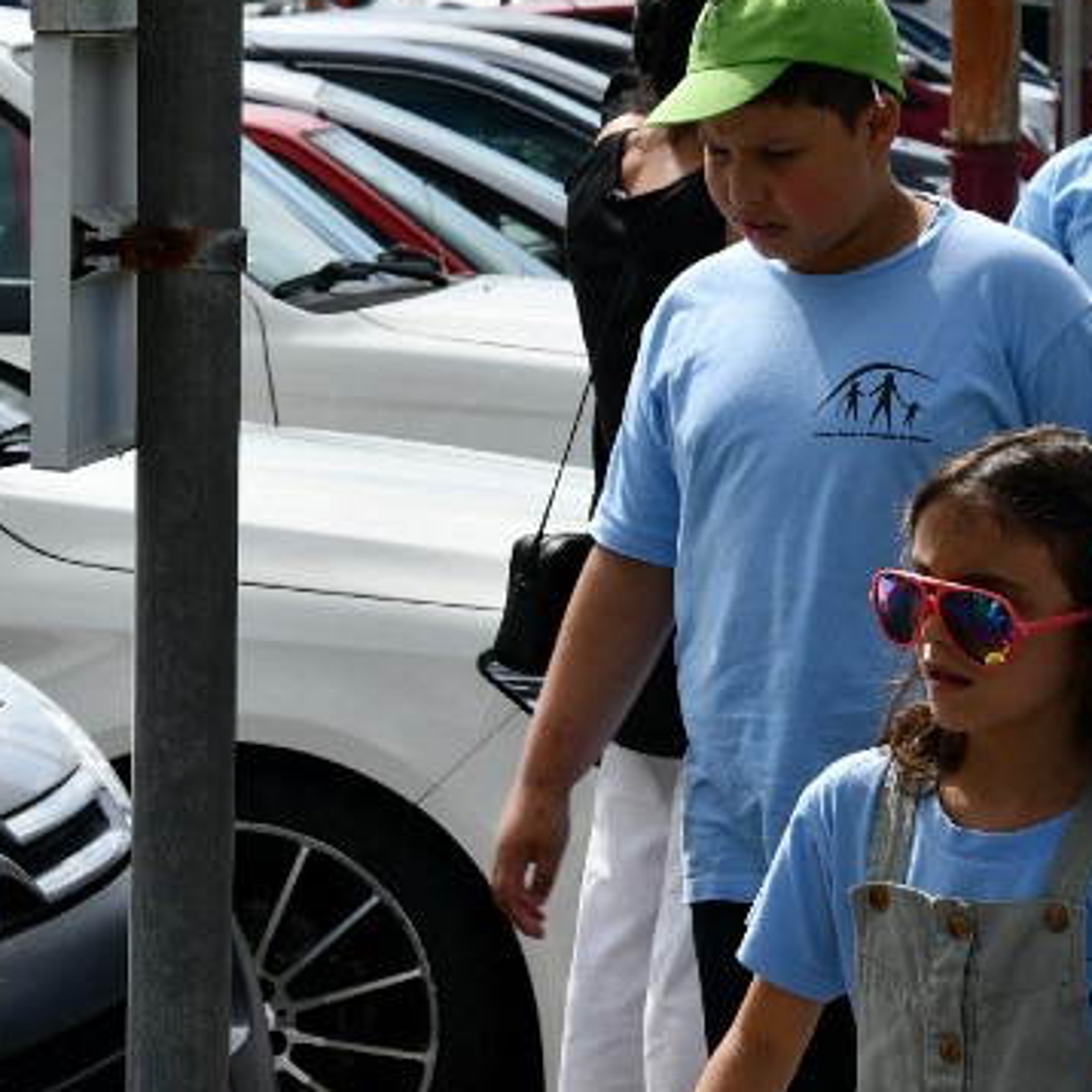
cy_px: 631
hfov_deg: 9.9
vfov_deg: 10.0
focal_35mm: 175
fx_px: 6246
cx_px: 1159
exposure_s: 1/400
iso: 100
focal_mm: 48
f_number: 10
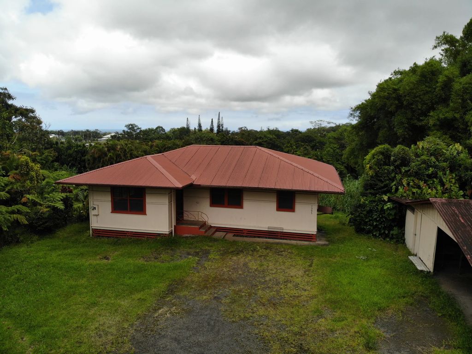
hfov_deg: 71.6
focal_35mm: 24
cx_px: 236
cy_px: 177
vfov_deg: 56.8
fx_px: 327
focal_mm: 4.5
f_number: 2.8
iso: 100
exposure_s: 1/991
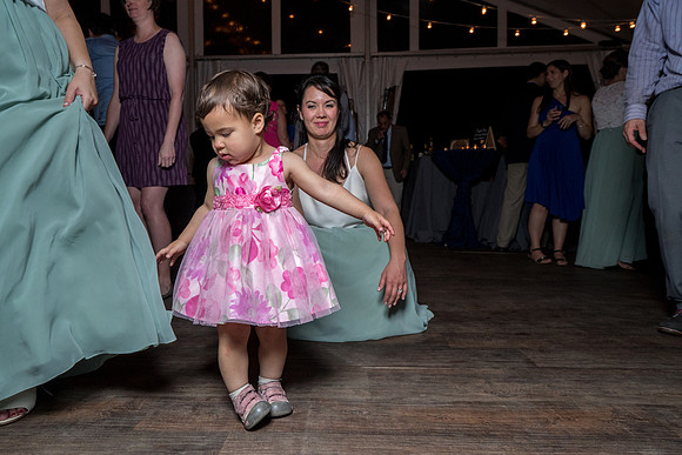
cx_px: 313
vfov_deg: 48.1
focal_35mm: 27
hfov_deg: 67.5
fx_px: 509
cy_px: 203
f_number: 5.6
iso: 2000
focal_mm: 24
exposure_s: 1/200
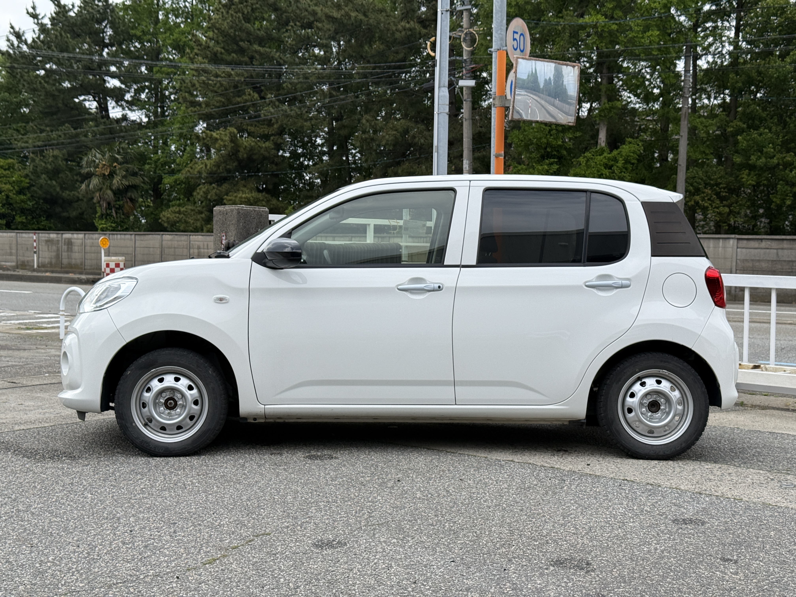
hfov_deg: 39.7
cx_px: 398
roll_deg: -0.8
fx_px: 1104
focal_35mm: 48
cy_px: 298
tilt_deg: -2.8
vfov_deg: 30.3
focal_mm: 6.76
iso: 64
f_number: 1.78
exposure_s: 1/3096
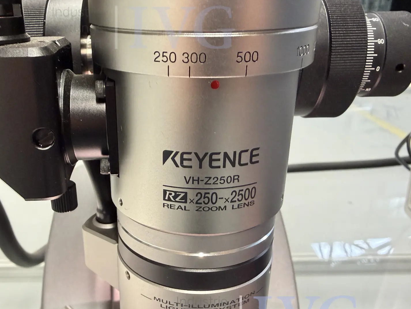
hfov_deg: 52.6
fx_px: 416
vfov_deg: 40.7
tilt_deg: -24.1
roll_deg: +1.8
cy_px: 172
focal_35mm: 35
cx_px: 194
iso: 400
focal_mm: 2.22
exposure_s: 1/50
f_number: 2.2
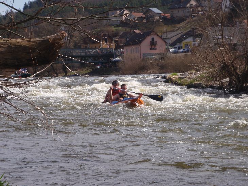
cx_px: 124
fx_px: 731
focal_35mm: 102
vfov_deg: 14.5
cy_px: 93
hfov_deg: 19.3
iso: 64
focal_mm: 18.2
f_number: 6.3
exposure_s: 1/250
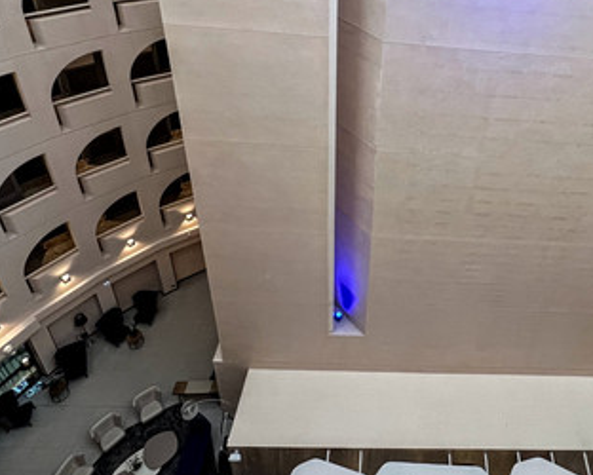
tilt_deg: -29.8
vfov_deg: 50.7
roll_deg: -7.0
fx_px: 457
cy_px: 78
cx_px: 435
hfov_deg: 62.7
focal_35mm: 26
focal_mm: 1.57
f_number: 1.8
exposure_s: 1/99
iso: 160
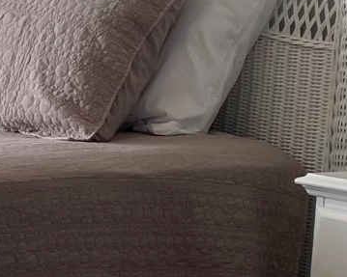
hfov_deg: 9.9
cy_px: 139
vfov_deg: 8.5
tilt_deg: -7.1
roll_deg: -1.5
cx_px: -353
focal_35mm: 181
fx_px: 1858
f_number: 1.6
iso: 32
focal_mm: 4.2
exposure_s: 1/266
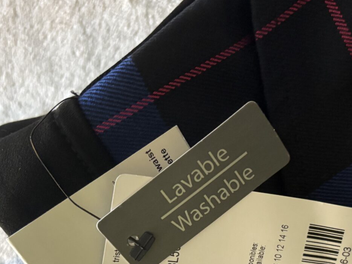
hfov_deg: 33.6
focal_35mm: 57
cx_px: 217
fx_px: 580
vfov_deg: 24.6
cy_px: 257
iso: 500
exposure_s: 1/52
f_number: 1.6
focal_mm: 5.96
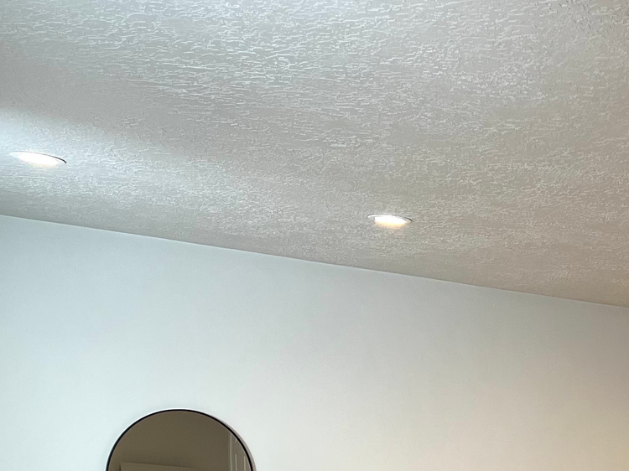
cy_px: 567
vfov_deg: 19.5
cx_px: 633
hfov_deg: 26.0
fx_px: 1290
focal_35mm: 71
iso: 80
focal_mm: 5.7
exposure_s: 1/120
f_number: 1.5
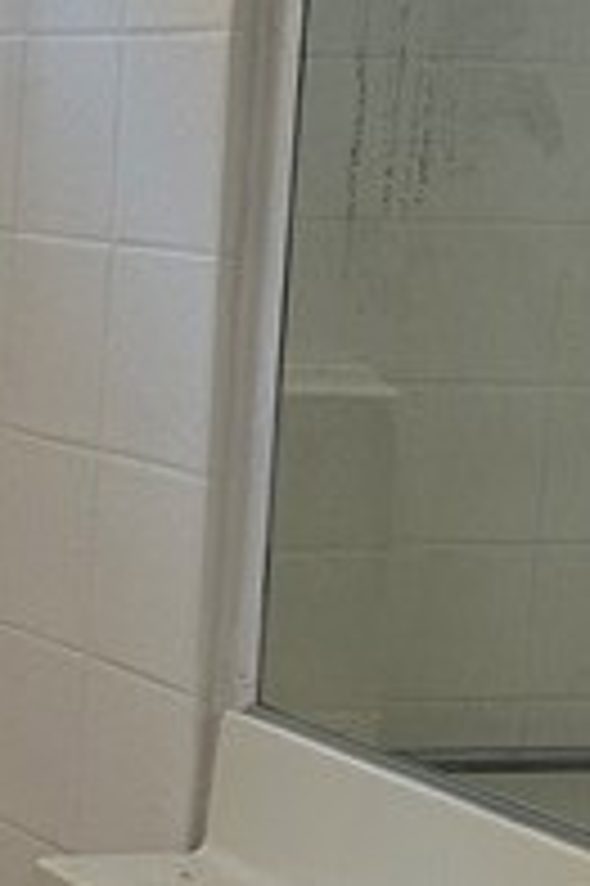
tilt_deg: -4.7
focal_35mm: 130
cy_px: 423
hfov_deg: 9.4
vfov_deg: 15.8
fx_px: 3201
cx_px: -838
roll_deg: -0.6
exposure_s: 1/120
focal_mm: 6.86
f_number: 1.78
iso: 200
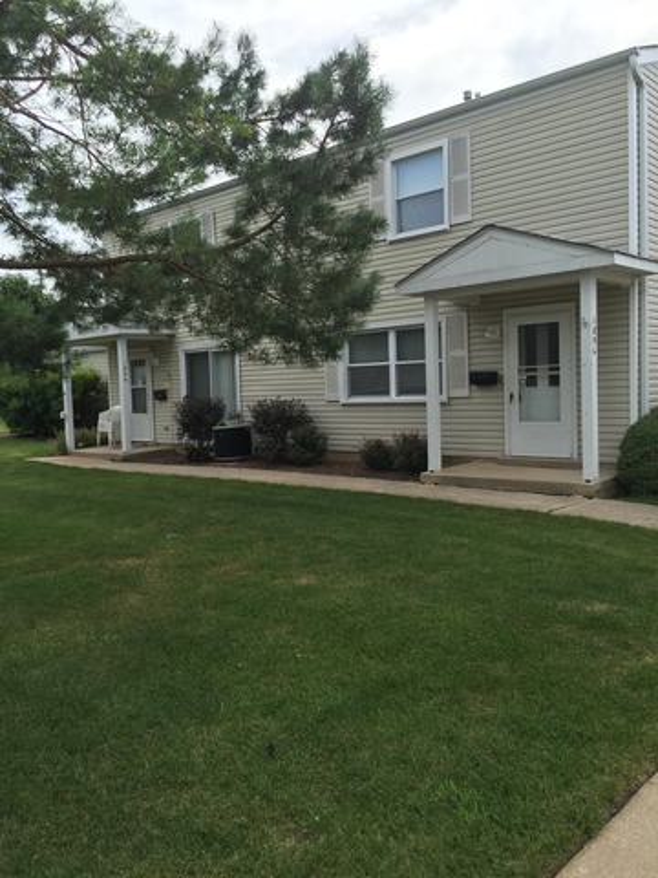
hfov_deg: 48.2
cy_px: 439
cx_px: 329
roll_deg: +1.9
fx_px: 735
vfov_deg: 61.7
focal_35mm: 29
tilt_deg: -1.8
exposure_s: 1/920
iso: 32
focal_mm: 4.15
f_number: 2.2
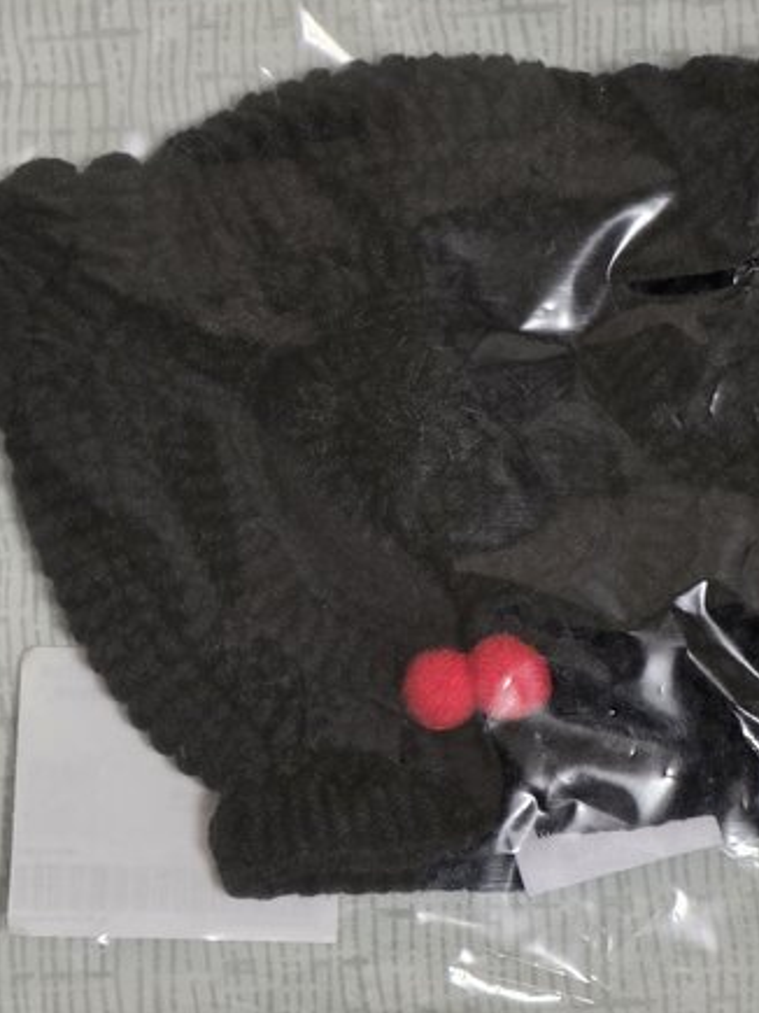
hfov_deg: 10.5
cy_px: 483
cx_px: 426
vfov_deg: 14.0
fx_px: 4124
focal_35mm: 141
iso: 500
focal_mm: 18.6
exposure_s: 1/60
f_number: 3.4
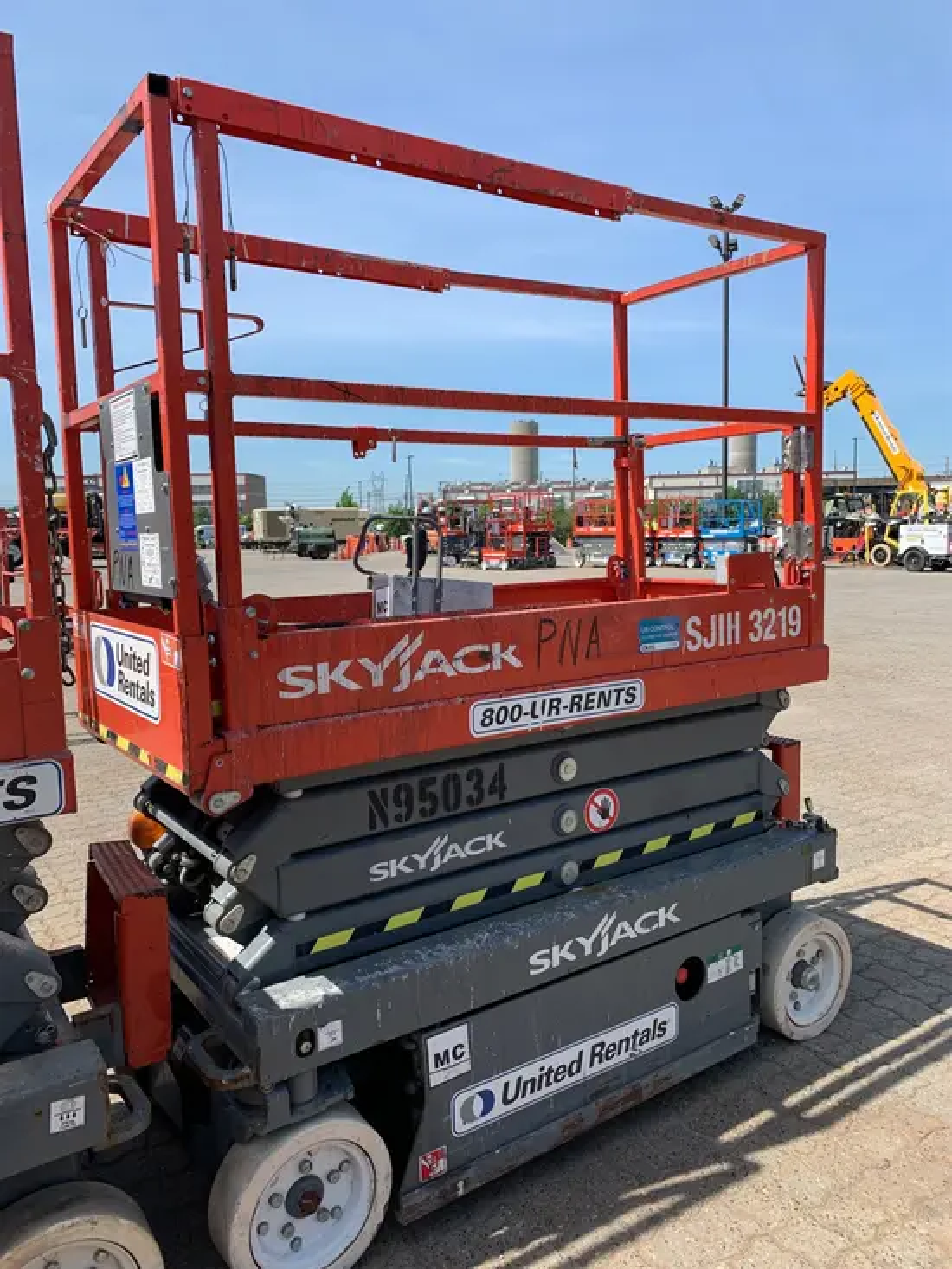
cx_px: 476
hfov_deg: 53.1
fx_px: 953
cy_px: 634
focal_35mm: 26
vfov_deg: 67.3
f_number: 1.8
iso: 25
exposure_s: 1/1845
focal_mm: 4.25
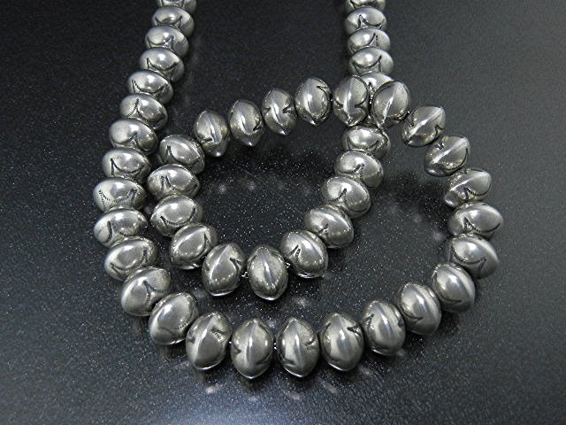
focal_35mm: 39
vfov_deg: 36.8
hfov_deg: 47.9
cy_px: 212
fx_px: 638
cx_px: 283
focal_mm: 7.1
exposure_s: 1/30
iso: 605
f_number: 7.4
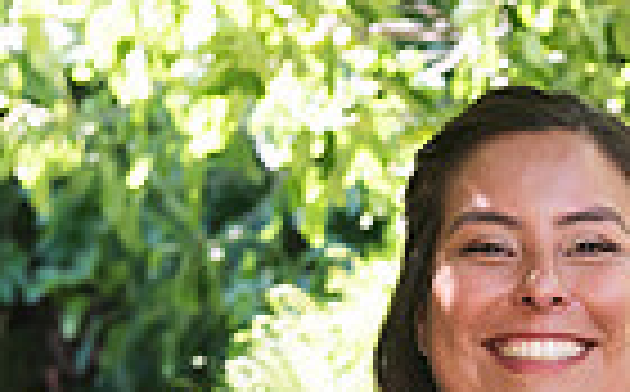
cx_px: 549
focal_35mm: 197
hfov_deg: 10.6
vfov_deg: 6.5
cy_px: 608
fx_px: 3377
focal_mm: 60
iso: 640
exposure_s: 1/200
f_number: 4.5
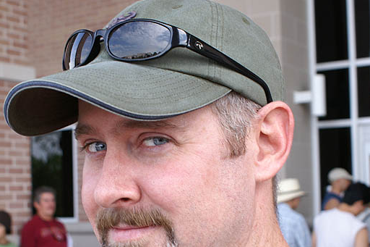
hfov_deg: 27.3
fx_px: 760
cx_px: 168
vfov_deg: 18.4
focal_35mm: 74
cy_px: 164
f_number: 5.6
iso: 100
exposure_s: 1/60
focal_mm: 28
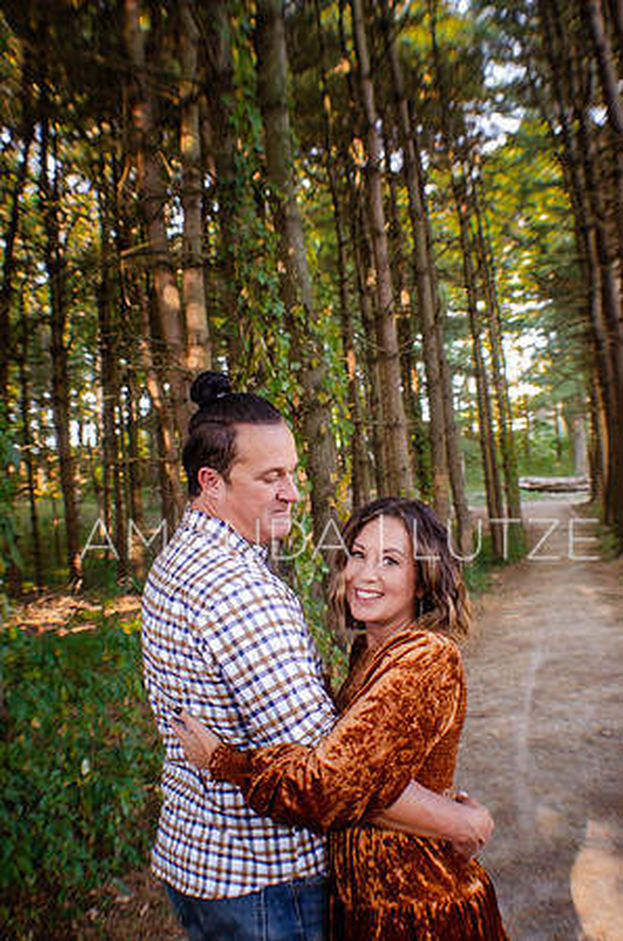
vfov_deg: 37.9
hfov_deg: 25.6
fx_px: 1369
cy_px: 470
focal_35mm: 52
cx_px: 312
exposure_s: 1/60
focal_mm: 35
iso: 560
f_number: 4
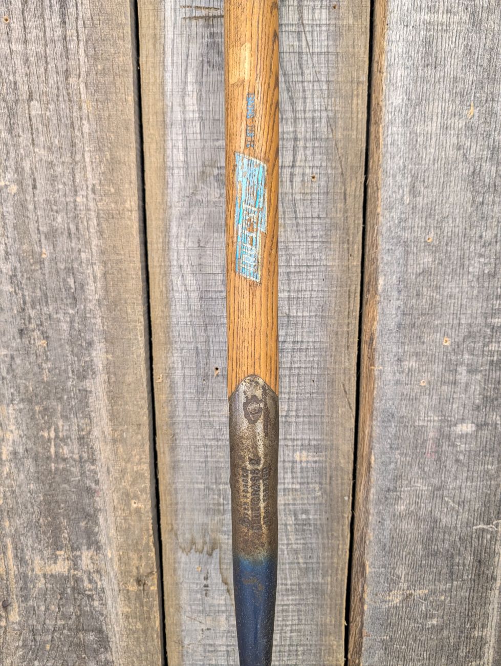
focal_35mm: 24
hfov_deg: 56.9
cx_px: 250
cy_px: 333
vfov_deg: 71.5
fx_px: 462
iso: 240
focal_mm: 6.9
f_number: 1.68
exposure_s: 1/24
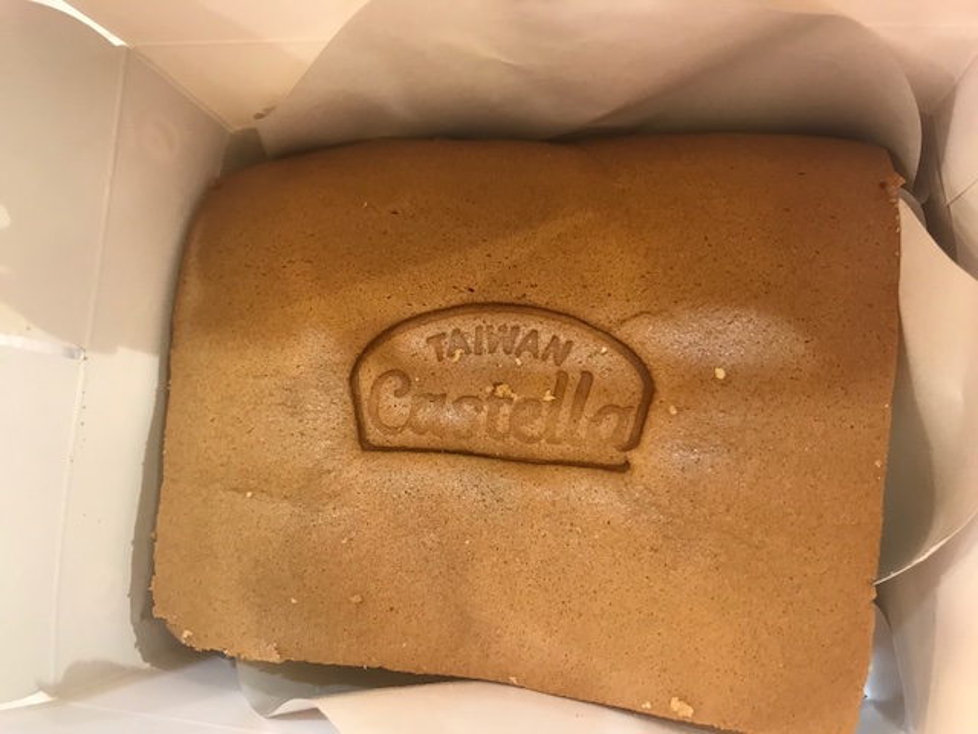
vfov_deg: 49.7
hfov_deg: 63.4
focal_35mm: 28
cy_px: 367
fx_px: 791
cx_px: 489
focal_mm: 3.99
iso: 50
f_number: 1.8
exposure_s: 1/17
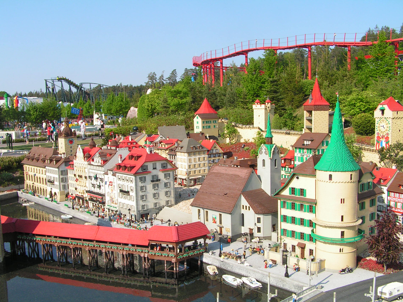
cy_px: 151
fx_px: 442
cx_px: 202
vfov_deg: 37.7
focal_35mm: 38
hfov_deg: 49.0
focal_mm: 6.3
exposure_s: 1/250
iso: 50
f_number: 5.6
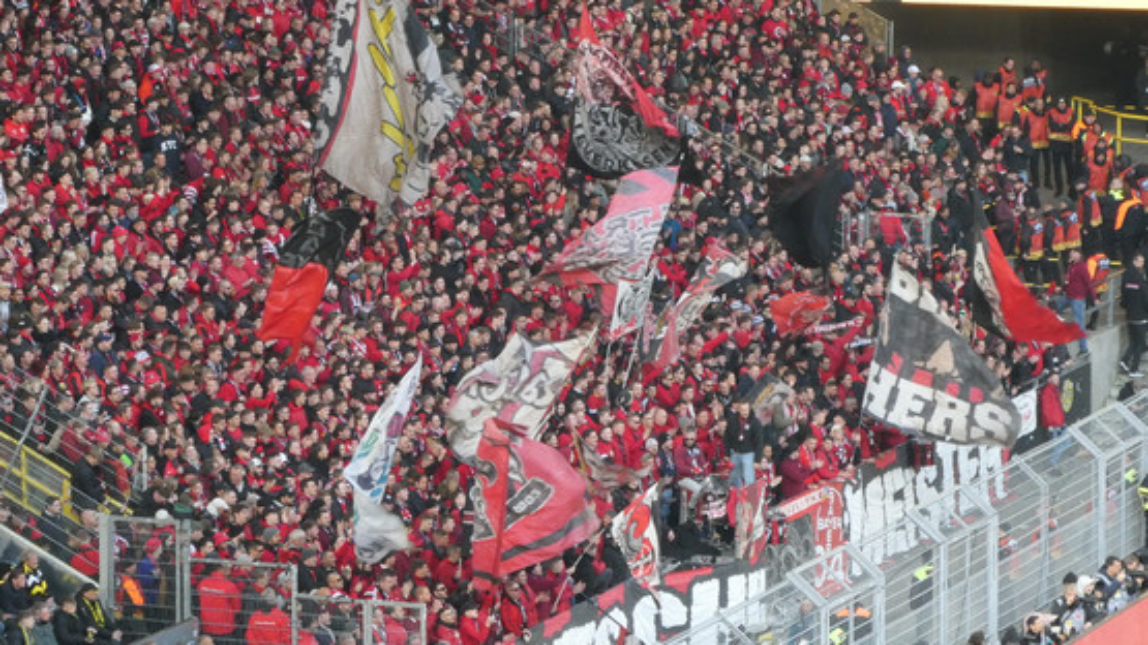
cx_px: 550
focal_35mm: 216
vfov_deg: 5.6
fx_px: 6574
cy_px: 322
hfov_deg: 10.0
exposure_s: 1/80
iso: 400
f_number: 5.6
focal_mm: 30.9
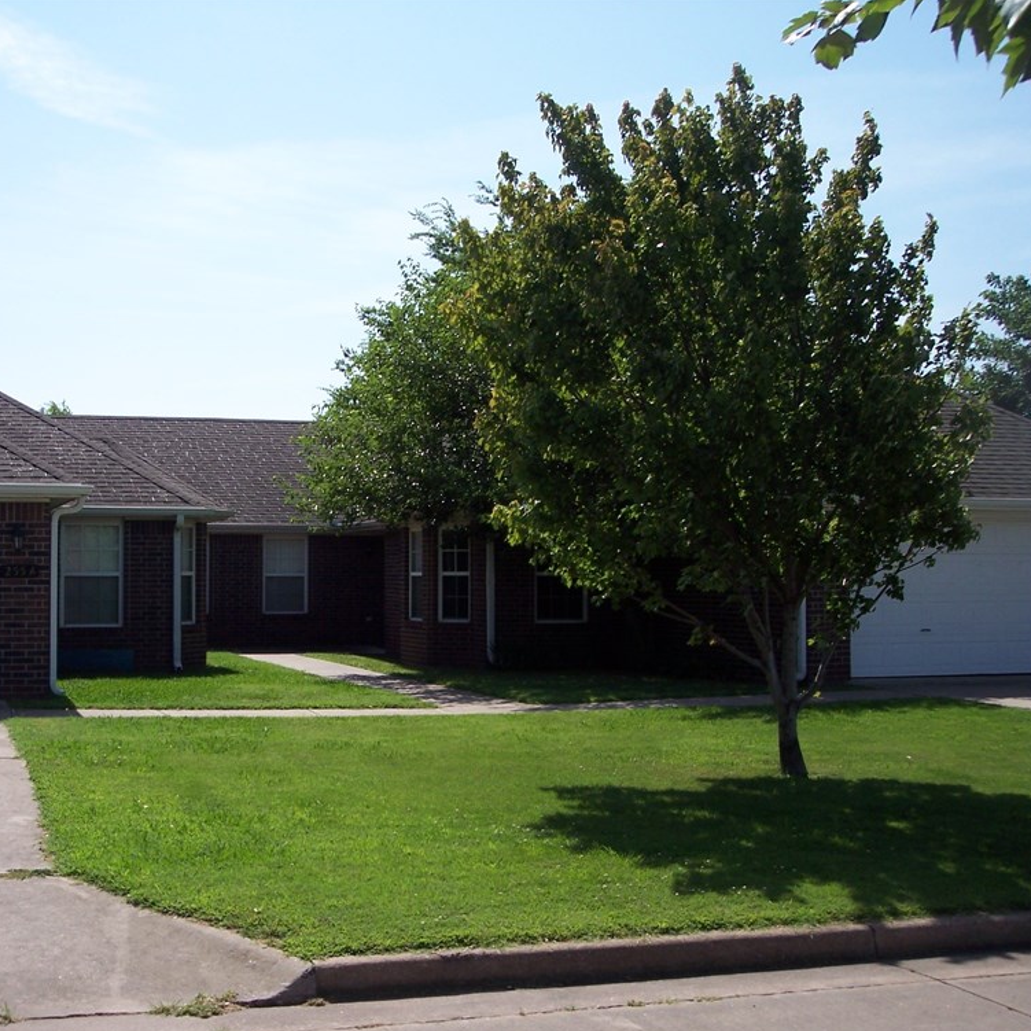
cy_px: 522
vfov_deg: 36.1
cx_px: 338
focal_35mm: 47
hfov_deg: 35.7
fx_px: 1584
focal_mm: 8
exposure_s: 1/1000
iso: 100
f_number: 4
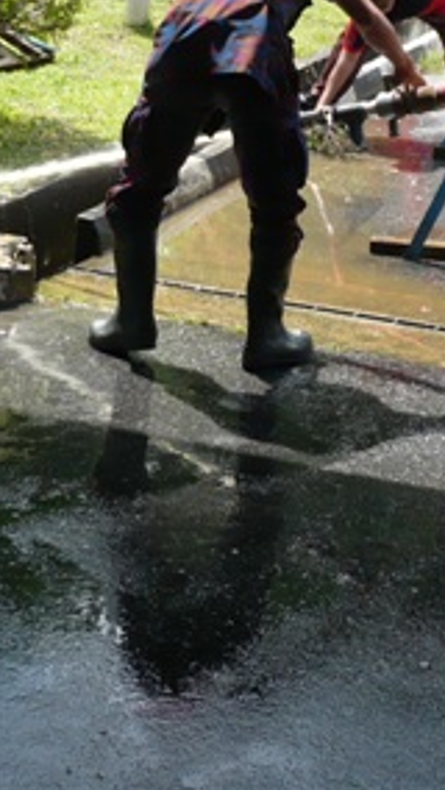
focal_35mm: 86
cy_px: 147
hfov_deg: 14.1
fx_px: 1802
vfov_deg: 24.3
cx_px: 147
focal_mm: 5.8
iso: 100
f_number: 2.8
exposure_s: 1/500
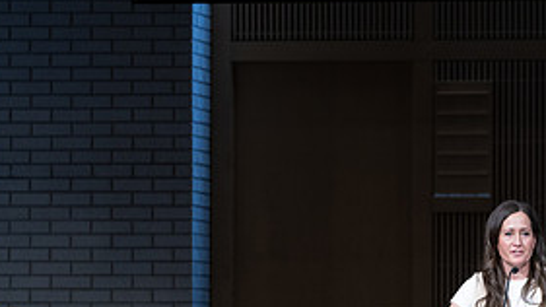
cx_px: 549
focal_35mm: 456
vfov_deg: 2.7
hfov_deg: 4.7
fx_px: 6601
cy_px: 343
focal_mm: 180
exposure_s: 1/200
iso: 640
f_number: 2.8
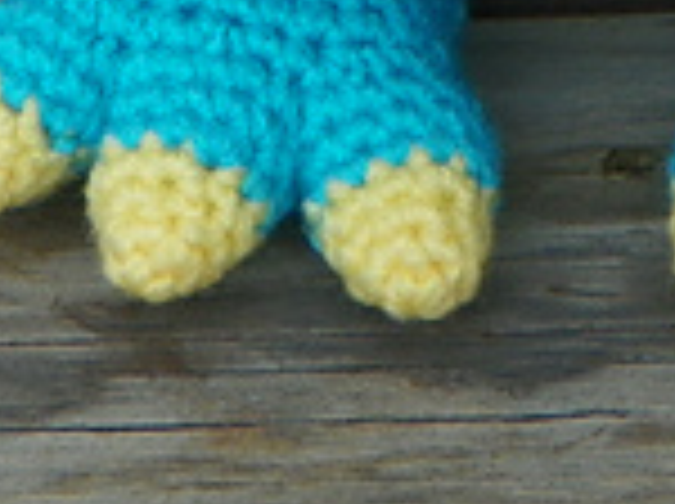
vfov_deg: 4.6
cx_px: 590
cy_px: -396
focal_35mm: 321
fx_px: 6249
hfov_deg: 6.2
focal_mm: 13.4
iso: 64
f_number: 4
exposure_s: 1/200
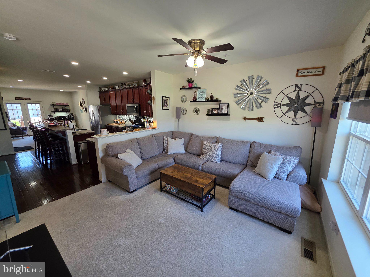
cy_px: 138
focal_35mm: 13
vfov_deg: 89.9
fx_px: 139
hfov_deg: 106.2
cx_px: 185
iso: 125
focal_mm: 2.2
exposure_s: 1/120
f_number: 1.9
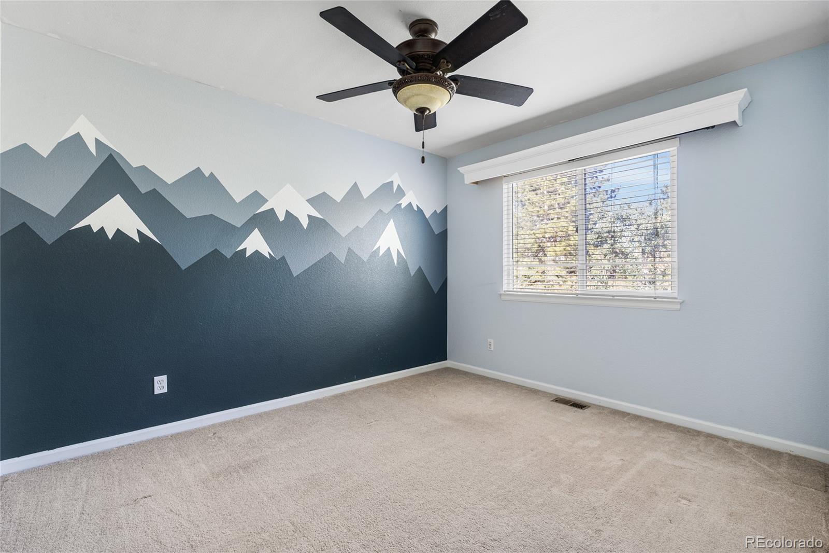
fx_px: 380
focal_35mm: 16
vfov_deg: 72.0
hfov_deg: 95.0
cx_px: 414
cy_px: 276
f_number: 8
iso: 125
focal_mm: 16.5
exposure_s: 2
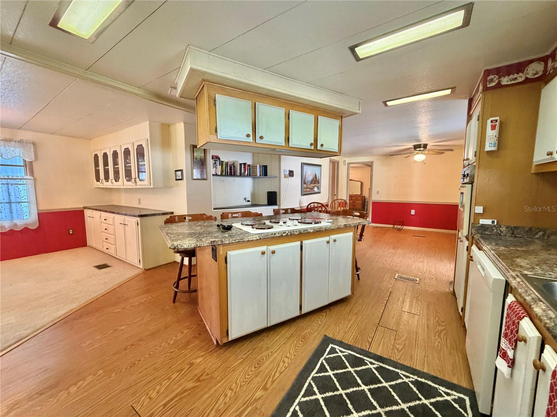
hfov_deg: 102.1
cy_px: 208
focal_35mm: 14
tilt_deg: -4.8
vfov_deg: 85.7
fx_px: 225
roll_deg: +0.4
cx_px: 278
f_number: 2.2
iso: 320
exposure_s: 1/60
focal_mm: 2.22
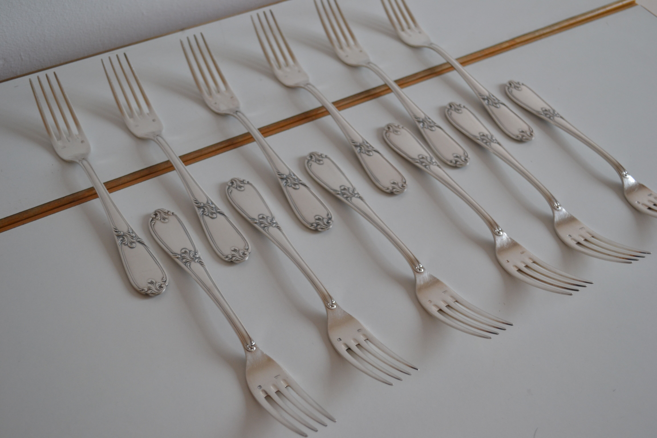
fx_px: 821
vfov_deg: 29.9
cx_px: 328
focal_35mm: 45
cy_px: 219
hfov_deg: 43.6
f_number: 4.8
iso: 400
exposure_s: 1/80
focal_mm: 30
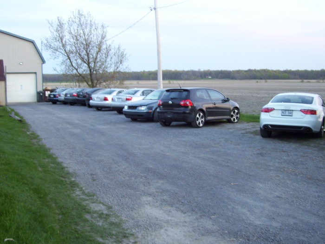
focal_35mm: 45
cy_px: 122
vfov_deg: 32.2
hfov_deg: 42.1
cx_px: 162
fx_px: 422
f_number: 3
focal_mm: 7.6
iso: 160
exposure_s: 1/13
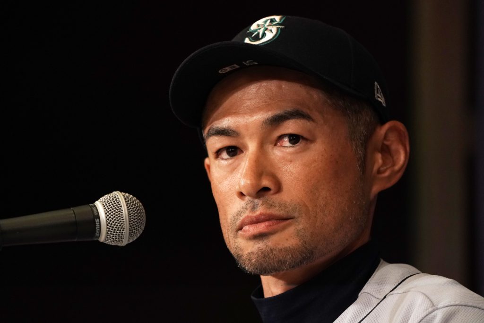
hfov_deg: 5.9
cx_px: 242
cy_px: 162
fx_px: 4733
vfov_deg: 3.9
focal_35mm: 352
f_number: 5.6
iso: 3200
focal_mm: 352
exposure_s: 1/640
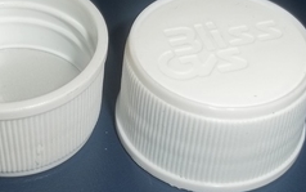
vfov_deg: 16.3
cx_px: 103
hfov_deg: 25.7
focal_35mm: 80
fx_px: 667
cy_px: 109
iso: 64
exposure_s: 1/30
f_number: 3.1
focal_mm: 6.5
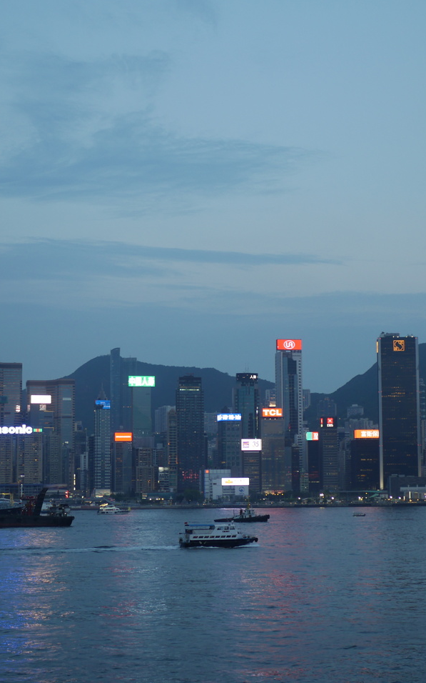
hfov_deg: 18.3
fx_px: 1320
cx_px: 275
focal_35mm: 71
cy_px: 340
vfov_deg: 29.0
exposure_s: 1/125
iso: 200
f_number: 2
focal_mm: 25
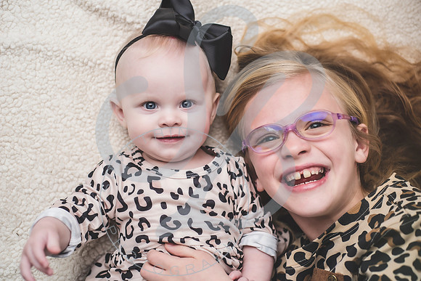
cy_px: 140
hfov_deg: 39.6
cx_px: 210
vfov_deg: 27.0
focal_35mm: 50
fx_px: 585
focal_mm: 50
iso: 200
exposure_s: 1/200
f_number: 2.8
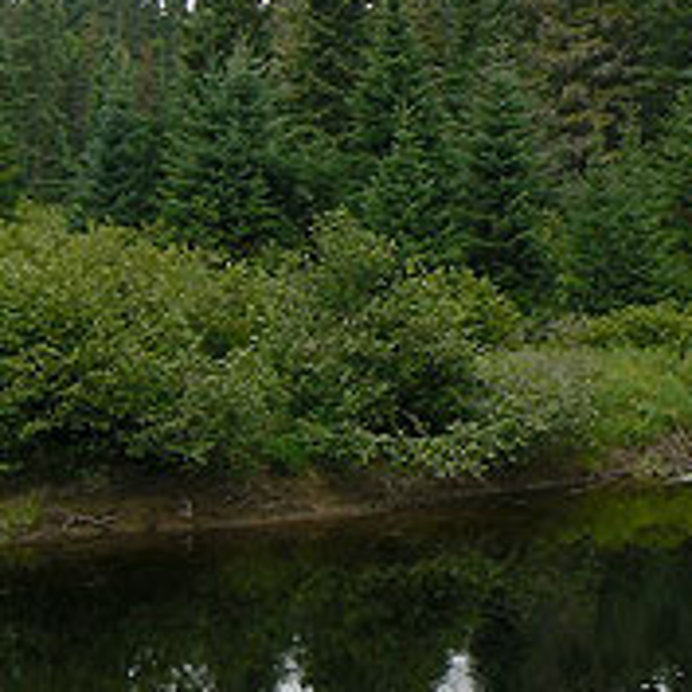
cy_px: 262
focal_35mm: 83
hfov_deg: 19.6
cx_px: 848
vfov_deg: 20.8
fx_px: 1877
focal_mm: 6.2
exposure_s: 1/200
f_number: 5.6
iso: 80
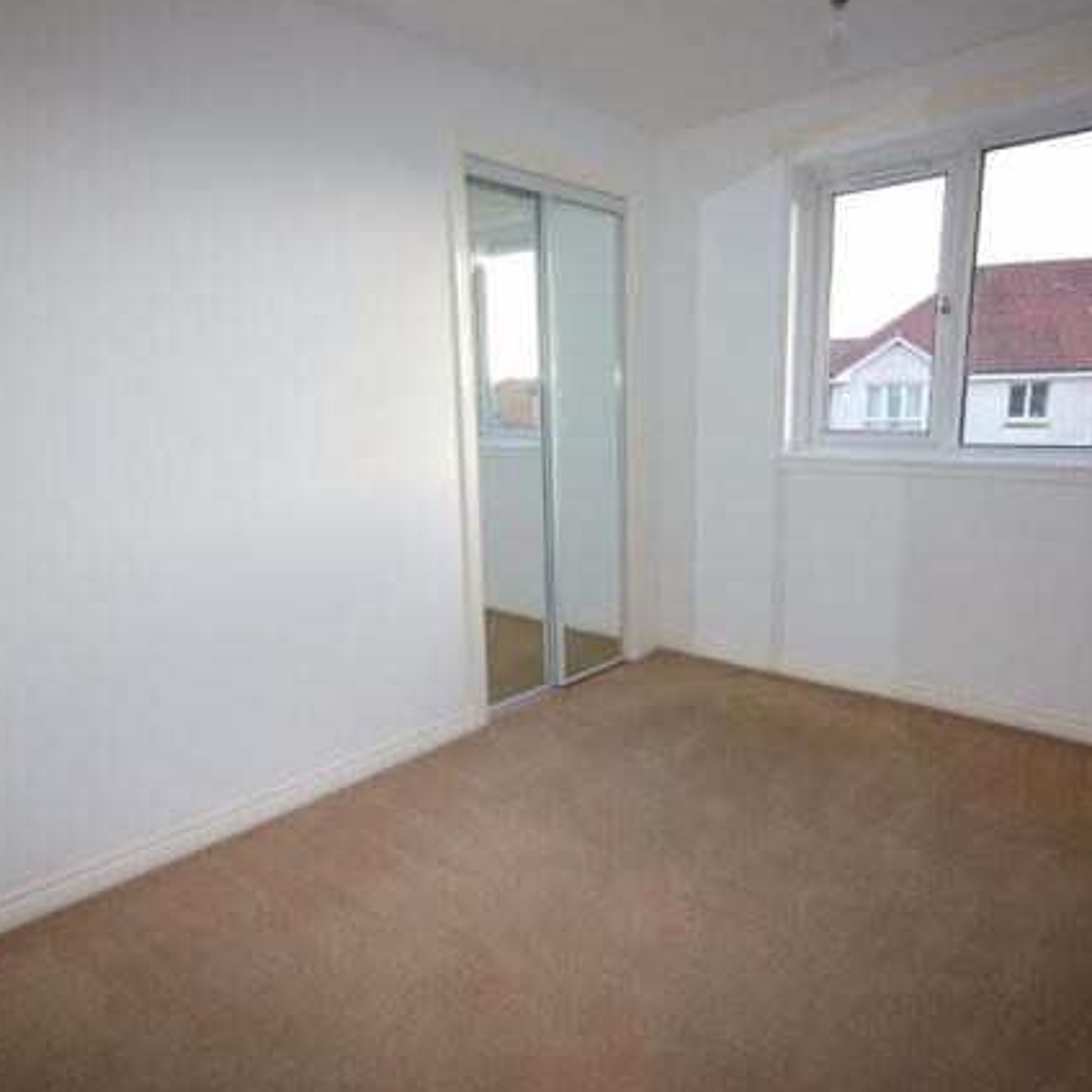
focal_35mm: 22
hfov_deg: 70.4
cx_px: 582
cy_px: 546
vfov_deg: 70.5
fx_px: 773
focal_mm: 11
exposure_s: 1/125
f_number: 5.6
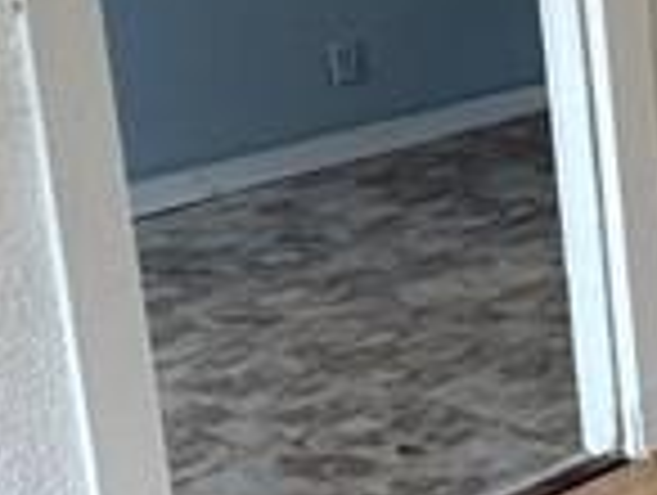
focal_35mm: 98
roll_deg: -0.7
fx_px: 1863
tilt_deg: -12.6
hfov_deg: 14.9
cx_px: 1436
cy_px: -58
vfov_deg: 14.7
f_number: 2.2
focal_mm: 2.22
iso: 125
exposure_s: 1/121
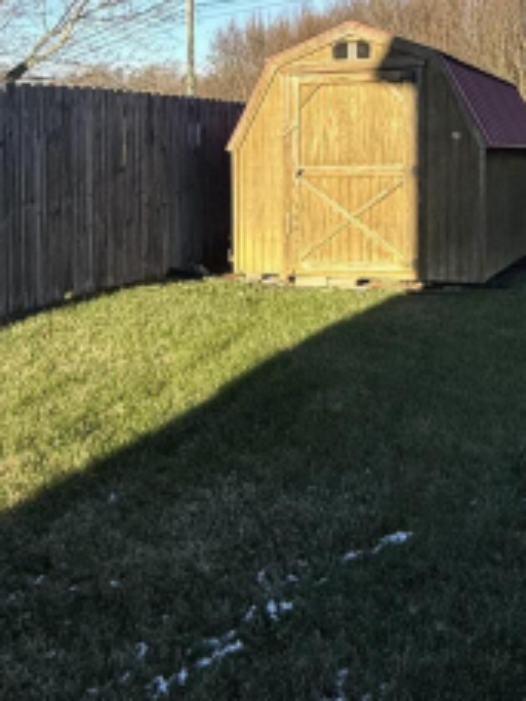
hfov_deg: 34.5
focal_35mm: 41
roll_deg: +0.0
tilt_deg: -1.3
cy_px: 195
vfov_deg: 44.6
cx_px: 388
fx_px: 831
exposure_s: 1/876
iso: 50
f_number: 2.2
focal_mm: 2.22
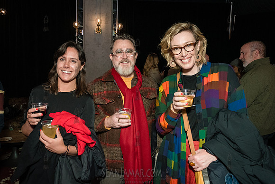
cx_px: 122
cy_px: 86
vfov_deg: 46.5
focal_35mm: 28
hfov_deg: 65.4
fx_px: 213
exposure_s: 1/160
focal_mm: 24
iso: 4000
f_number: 4
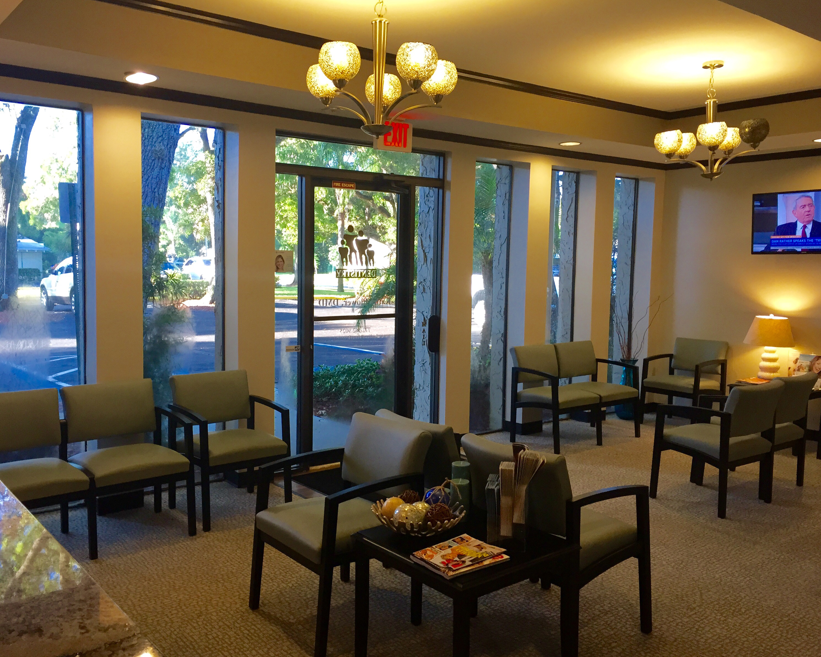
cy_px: 328
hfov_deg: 57.1
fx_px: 753
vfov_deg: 47.1
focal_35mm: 31
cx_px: 388
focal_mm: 4.15
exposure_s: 1/30
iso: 40
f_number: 2.2
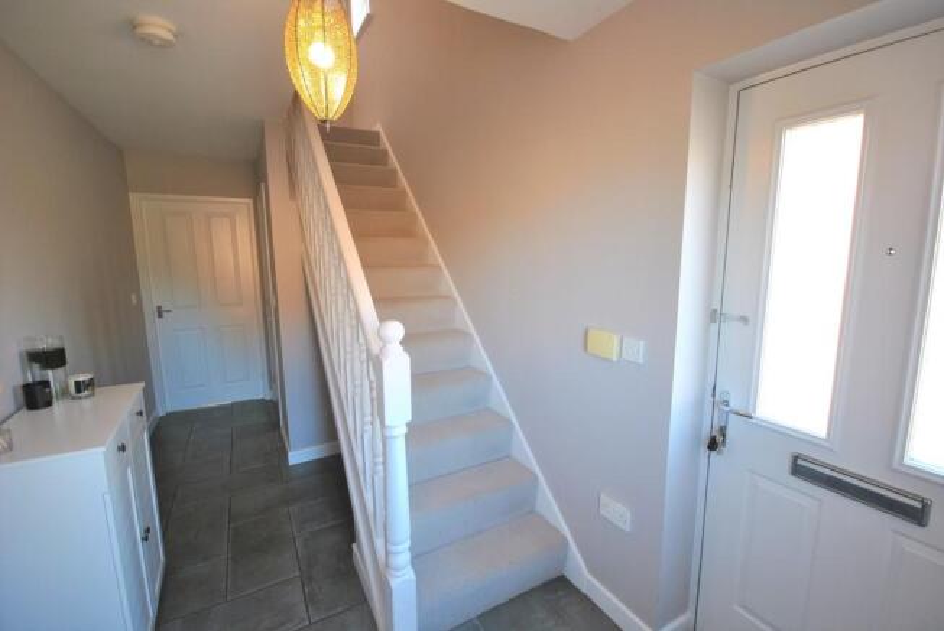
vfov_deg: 77.5
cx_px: 472
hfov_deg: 100.3
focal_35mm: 15
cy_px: 316
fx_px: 394
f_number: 4
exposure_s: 1/30
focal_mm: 10
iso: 320
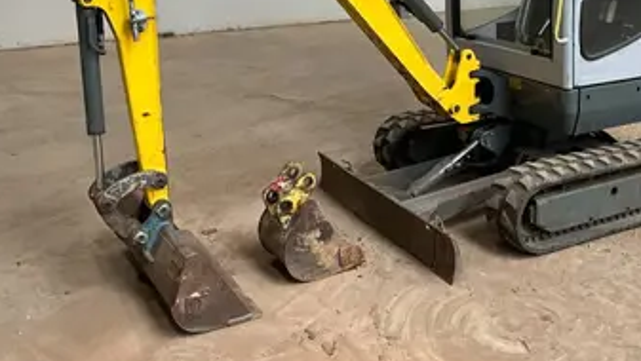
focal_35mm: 45
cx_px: 392
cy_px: 32
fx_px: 765
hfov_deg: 45.1
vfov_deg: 25.7
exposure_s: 1/60
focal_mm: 3
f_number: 1.8
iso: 80
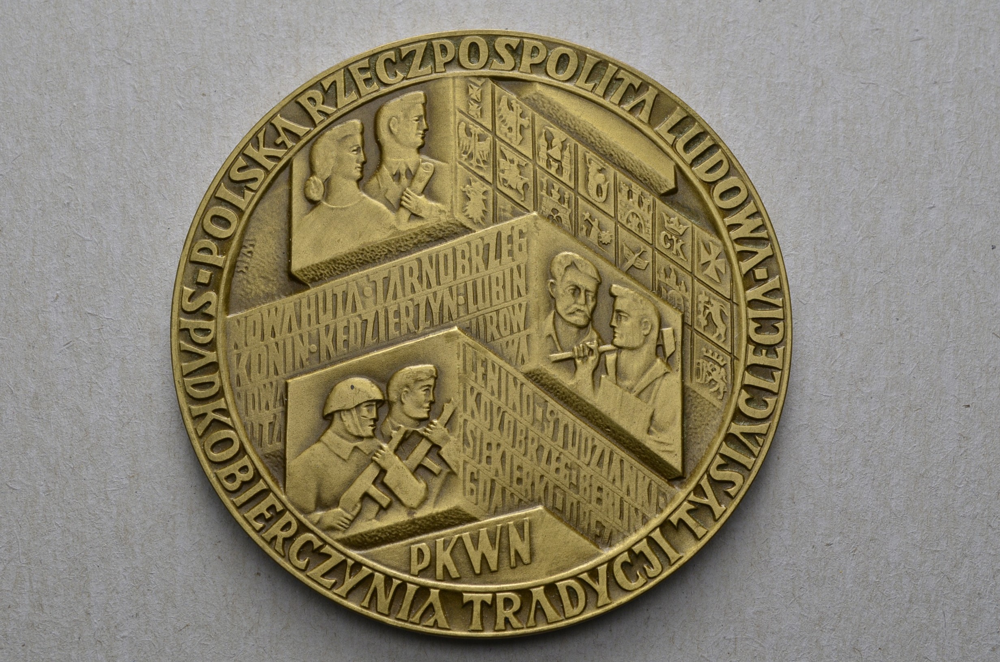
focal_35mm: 60
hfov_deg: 33.5
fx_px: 1663
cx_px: 500
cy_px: 331
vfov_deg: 22.5
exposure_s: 1/250
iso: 400
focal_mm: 40
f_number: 14
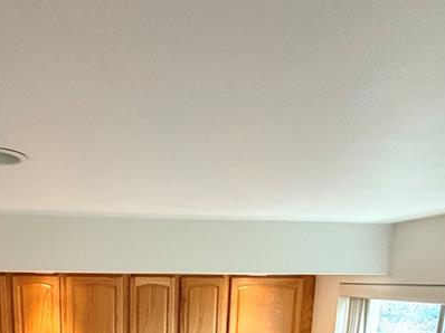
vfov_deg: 33.9
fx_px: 463
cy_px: 375
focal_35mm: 36
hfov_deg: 50.2
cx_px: 140
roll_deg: +0.1
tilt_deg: -12.4
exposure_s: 1/120
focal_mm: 2.22
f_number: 2.2
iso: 320
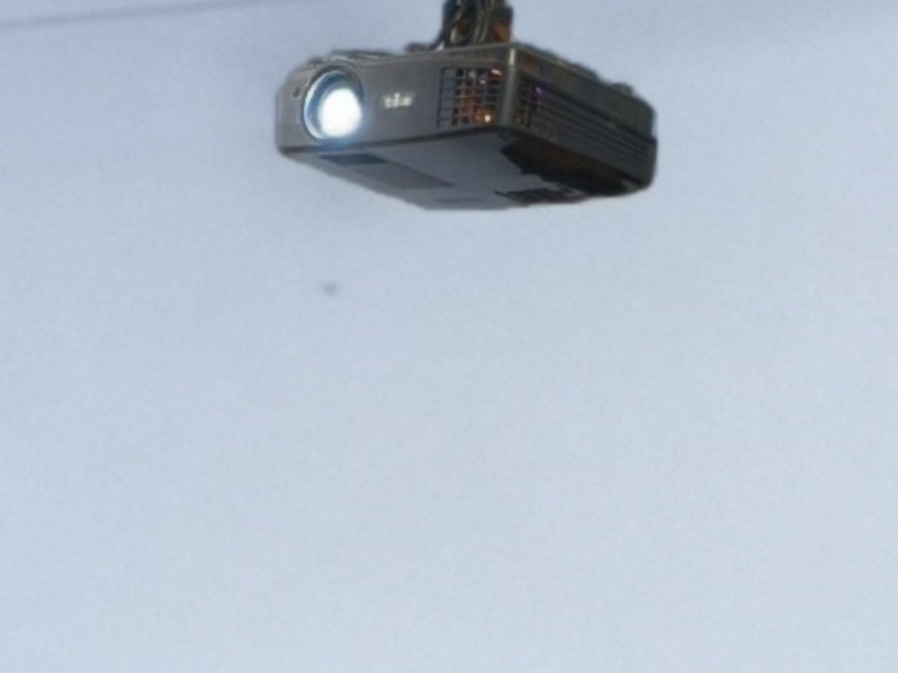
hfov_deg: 9.9
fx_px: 5161
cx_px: 490
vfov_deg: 7.4
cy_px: 574
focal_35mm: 199
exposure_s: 1/60
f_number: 1.5
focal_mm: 4.94
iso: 200
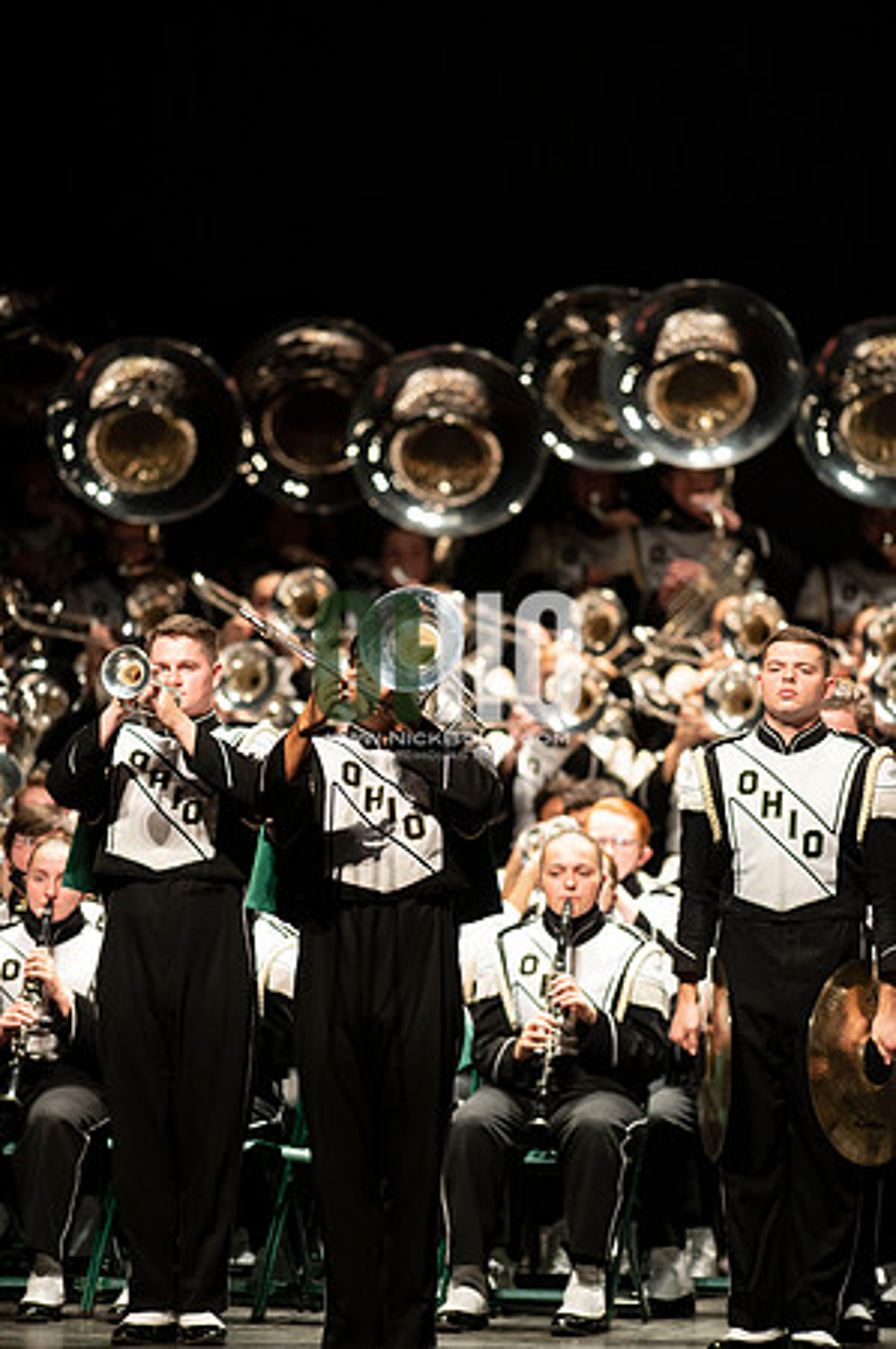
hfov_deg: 4.6
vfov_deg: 6.9
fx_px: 11225
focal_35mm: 300
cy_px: 674
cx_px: 448
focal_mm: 300
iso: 3200
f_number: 2.8
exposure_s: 1/500
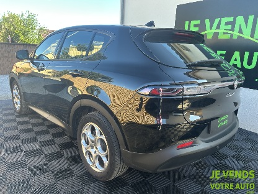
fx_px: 194
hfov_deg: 67.3
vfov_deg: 53.1
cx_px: 129
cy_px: 97
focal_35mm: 26
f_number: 1.5
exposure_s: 1/198
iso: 40
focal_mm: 5.7
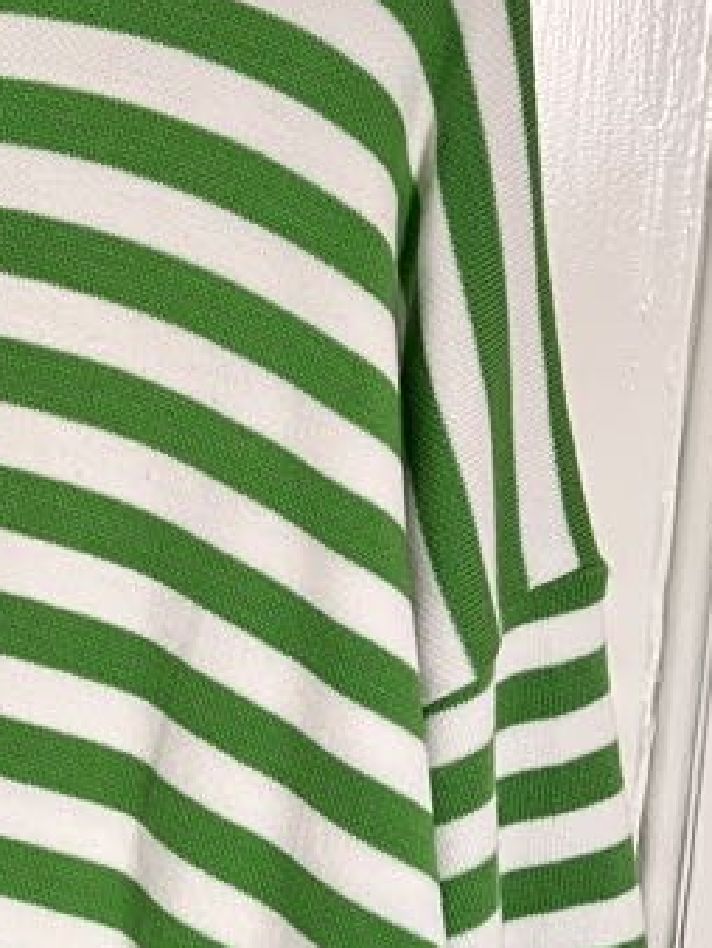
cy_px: 648
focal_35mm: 83
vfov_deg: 23.4
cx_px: -289
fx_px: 2273
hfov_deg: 16.5
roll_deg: +0.6
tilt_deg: -11.9
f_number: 1.6
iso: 200
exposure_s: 1/50
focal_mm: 5.1
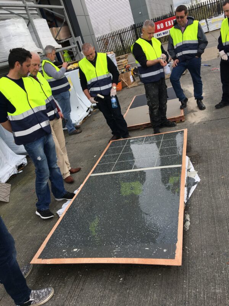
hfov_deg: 48.2
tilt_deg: -22.1
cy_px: 153
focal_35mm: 29
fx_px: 256
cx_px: 114
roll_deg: +18.1
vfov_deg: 61.7
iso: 25
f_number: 2.2
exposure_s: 1/591
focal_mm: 4.15
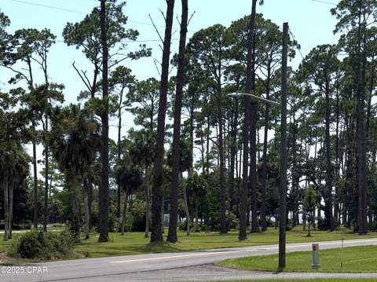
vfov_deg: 12.3
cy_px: 141
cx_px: 188
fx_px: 1306
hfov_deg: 16.4
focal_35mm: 120
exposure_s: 1/3195
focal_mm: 15.66
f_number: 2.8
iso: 50
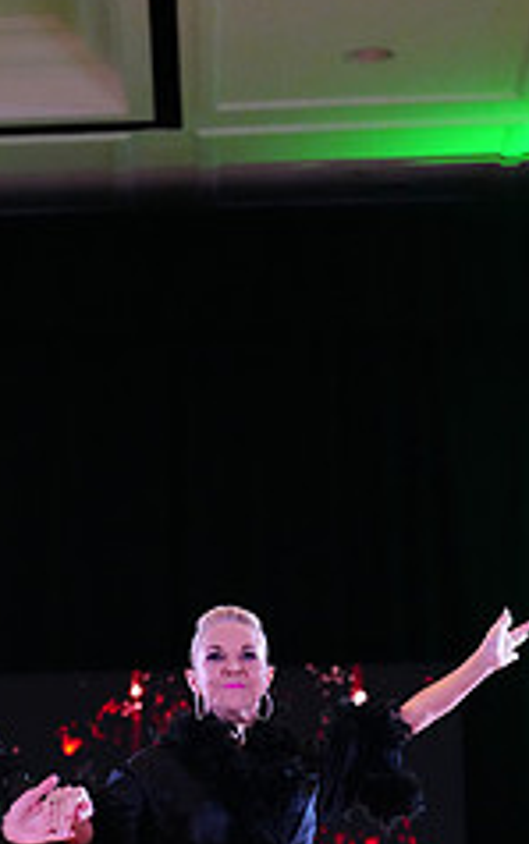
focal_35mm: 174
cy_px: 979
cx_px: 108
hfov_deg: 7.5
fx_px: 4009
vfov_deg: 11.8
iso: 6400
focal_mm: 70
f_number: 2.8
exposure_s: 1/400
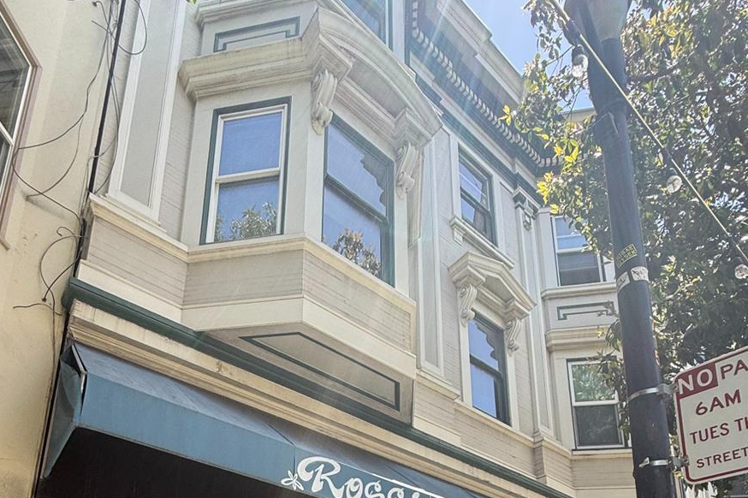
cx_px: 305
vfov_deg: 40.2
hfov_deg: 70.9
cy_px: 563
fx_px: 519
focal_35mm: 25
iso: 50
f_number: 2.2
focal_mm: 2.22
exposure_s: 1/276
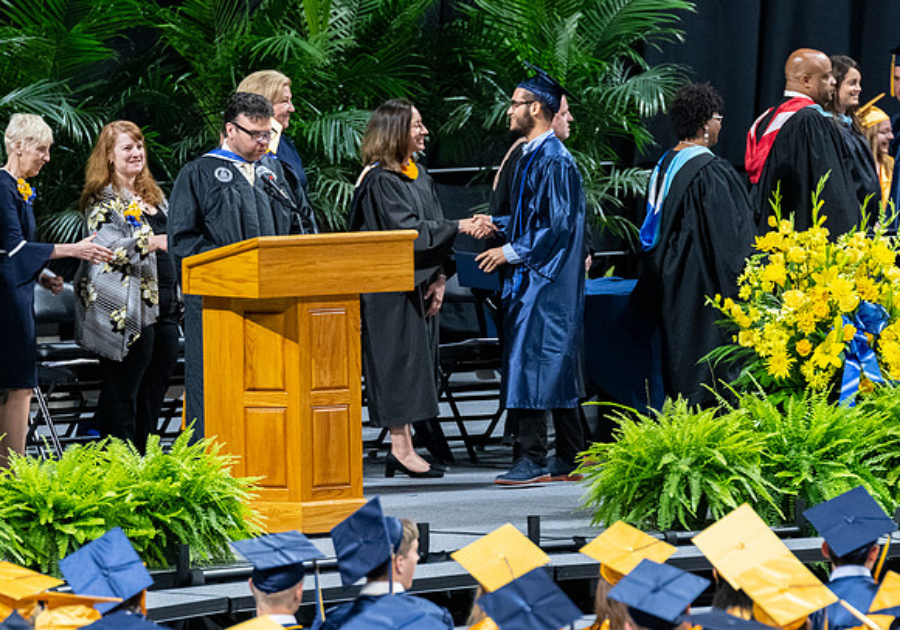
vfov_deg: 4.1
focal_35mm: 348
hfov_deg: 5.8
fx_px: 8824
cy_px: 327
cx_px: 563
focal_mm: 200
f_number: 4
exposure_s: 1/200
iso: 2000
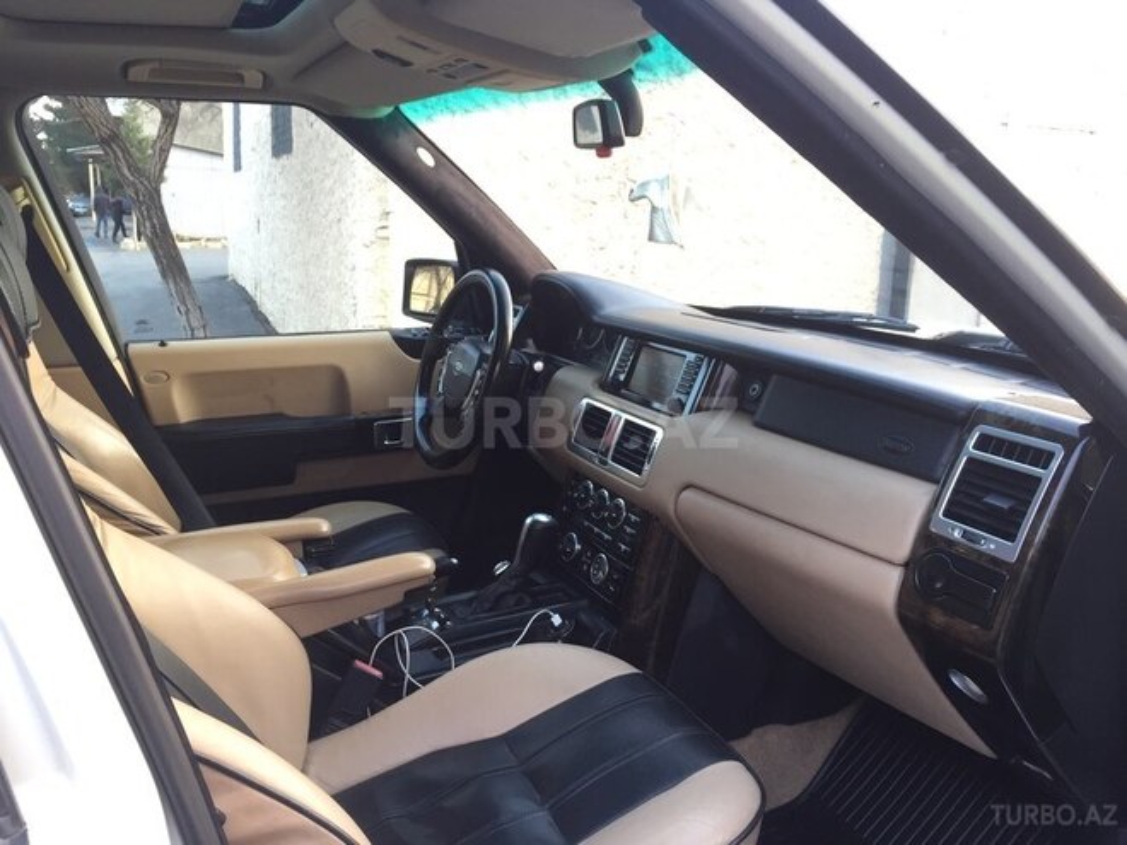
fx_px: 944
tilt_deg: -10.7
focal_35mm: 29
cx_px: 564
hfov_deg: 61.7
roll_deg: -2.0
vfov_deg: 48.2
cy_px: 422
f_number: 2.2
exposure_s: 1/33
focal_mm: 4.15
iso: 64
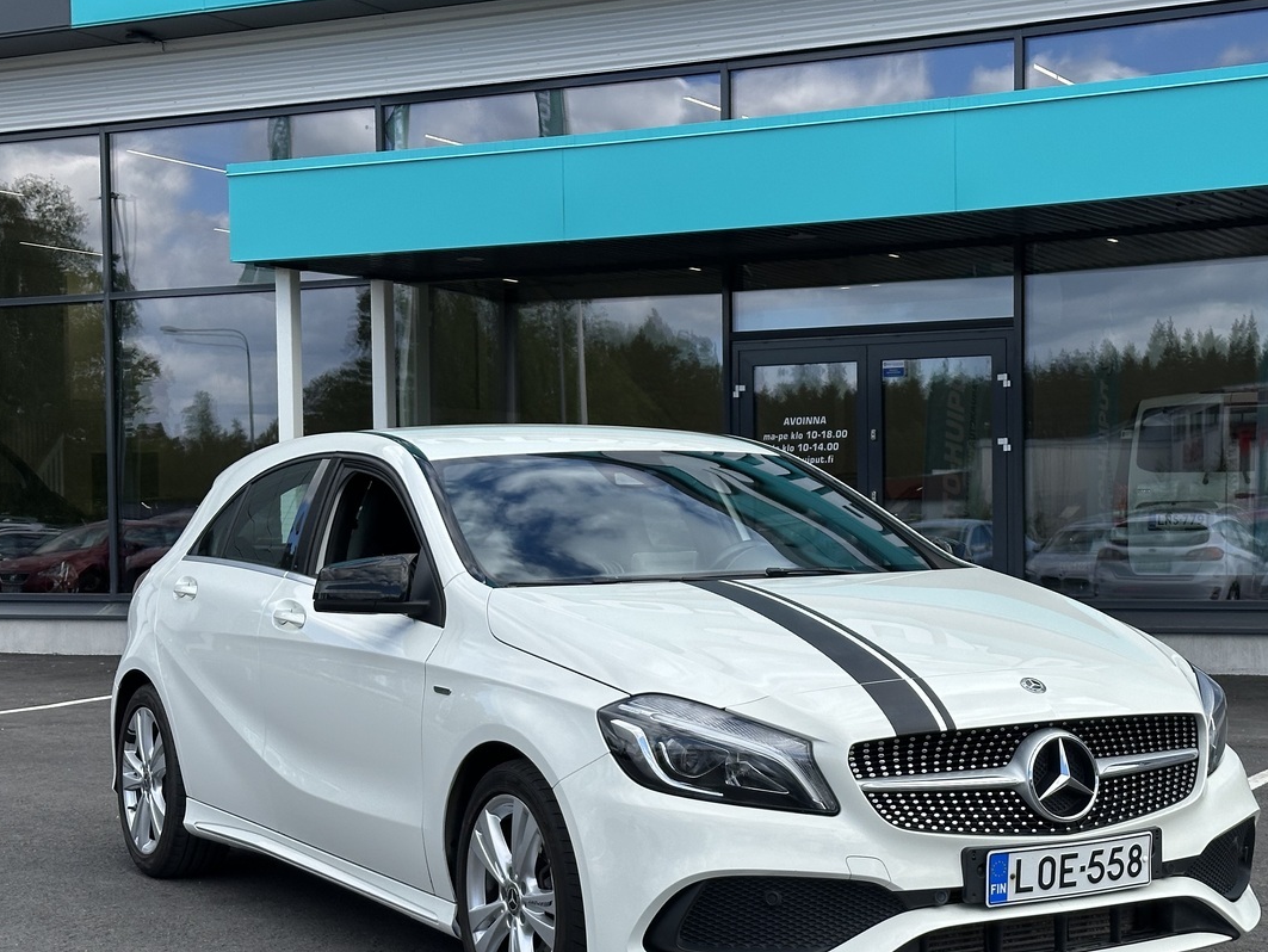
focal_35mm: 65
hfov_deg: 29.8
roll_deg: +0.6
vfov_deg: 22.5
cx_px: 717
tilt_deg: -1.0
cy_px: 605
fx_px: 2382
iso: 64
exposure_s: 1/3472
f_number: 1.78
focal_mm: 6.86
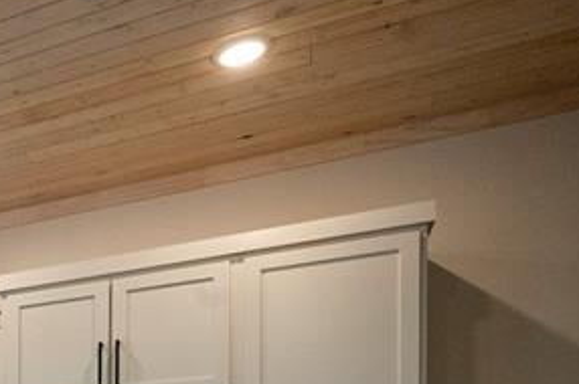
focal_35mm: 50
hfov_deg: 28.6
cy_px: 544
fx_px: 803
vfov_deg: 22.9
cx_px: -250
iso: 500
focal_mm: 14
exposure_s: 1/60
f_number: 9
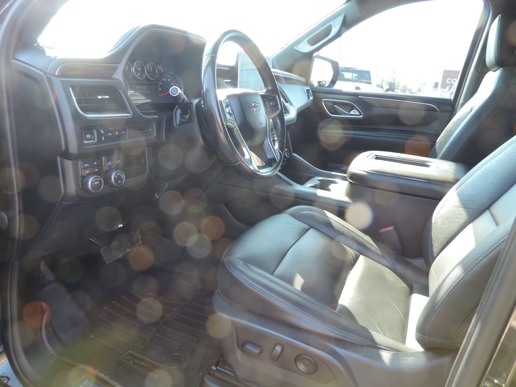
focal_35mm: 24
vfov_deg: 56.8
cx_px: 258
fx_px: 358
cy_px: 194
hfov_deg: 71.6
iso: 80
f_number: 3
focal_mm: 4.3
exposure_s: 1/30
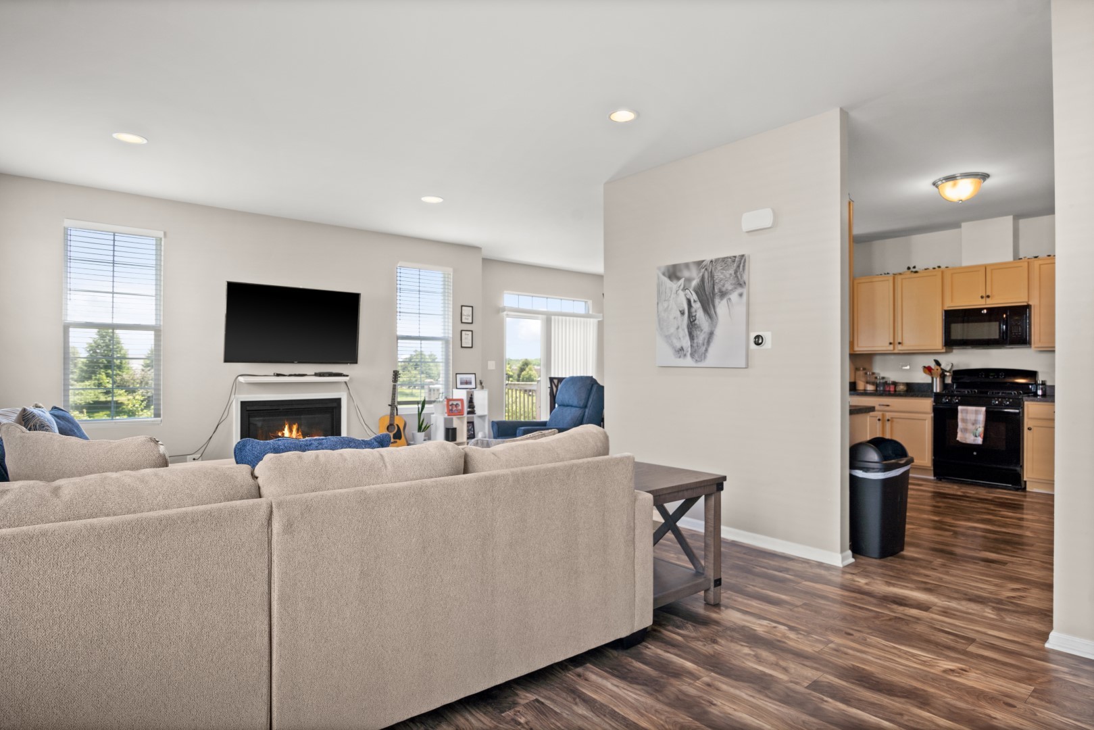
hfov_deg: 86.9
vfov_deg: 64.6
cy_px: 365
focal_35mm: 19
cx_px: 547
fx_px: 577
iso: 125
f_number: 7.1
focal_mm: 19
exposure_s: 1/8
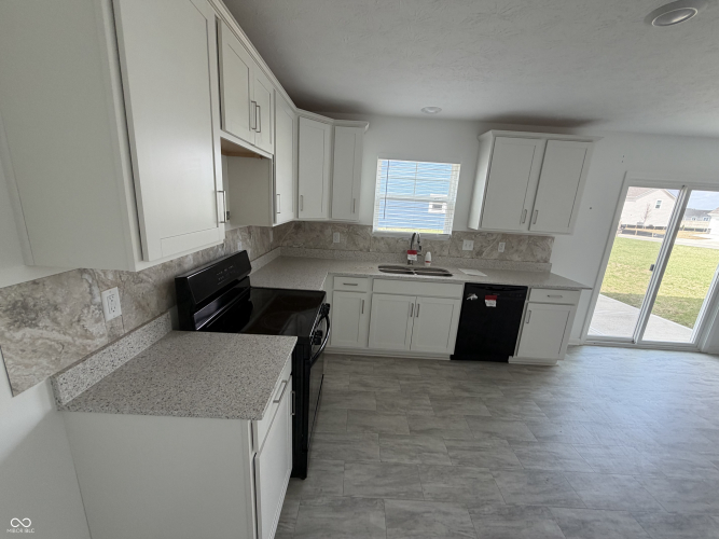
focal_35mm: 14
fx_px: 291
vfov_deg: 85.7
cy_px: 270
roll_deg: -3.3
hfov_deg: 102.1
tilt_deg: -16.6
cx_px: 360
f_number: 2.2
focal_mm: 2.22
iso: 80
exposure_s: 1/121
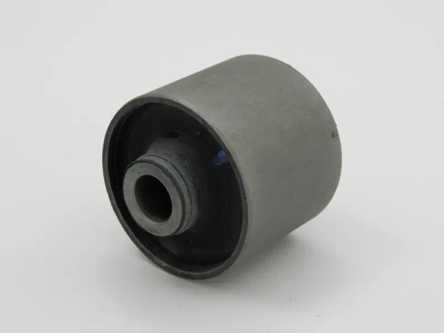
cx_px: 222
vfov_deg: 18.0
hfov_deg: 23.8
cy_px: 166
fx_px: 1052
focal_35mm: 82
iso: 200
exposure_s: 1/100
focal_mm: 14.6
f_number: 4.2
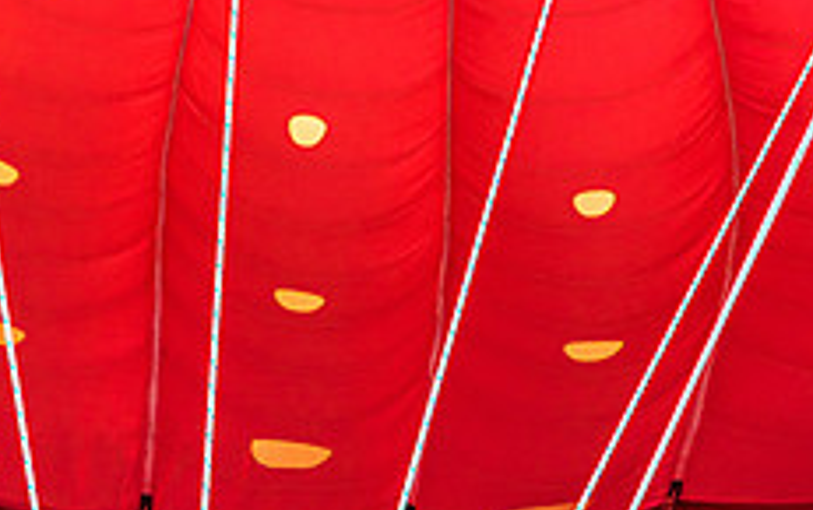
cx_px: 373
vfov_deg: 18.9
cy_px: 230
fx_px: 1531
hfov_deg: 29.7
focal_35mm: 69
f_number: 5
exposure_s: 1/60
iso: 400
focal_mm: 18
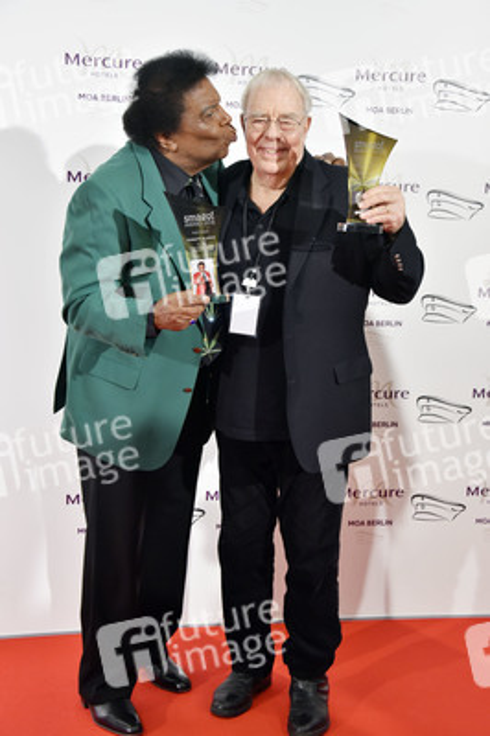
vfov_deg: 34.5
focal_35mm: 58
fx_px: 1186
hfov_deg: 23.3
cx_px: 245
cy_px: 368
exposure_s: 1/125
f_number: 5.6
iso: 1600
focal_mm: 58
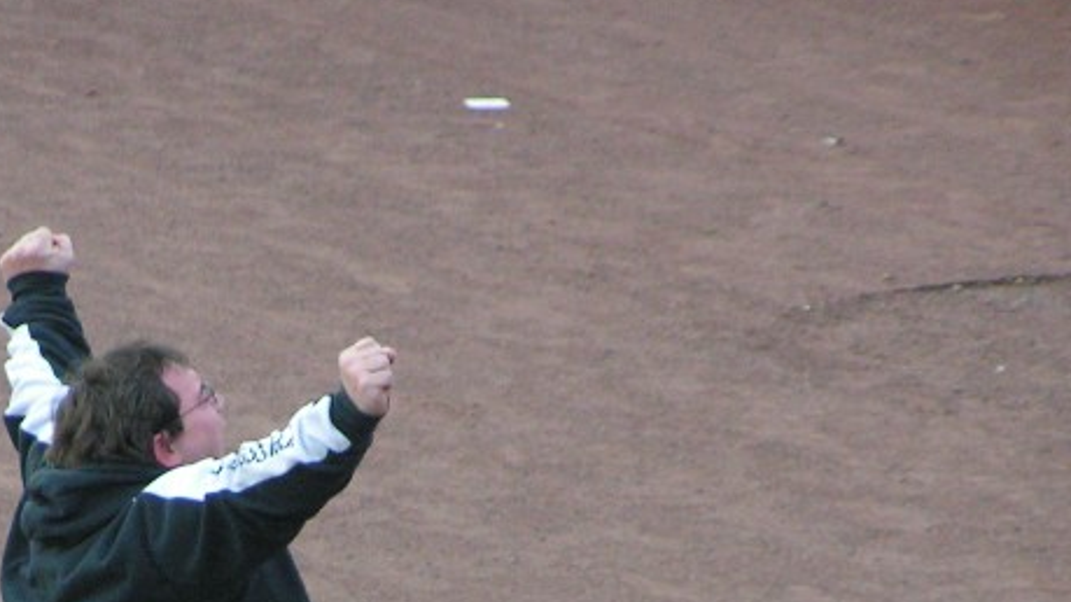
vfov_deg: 2.3
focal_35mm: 537
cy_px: 646
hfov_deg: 4.0
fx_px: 15247
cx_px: 231
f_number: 3.5
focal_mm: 43.3
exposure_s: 1/160
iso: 200
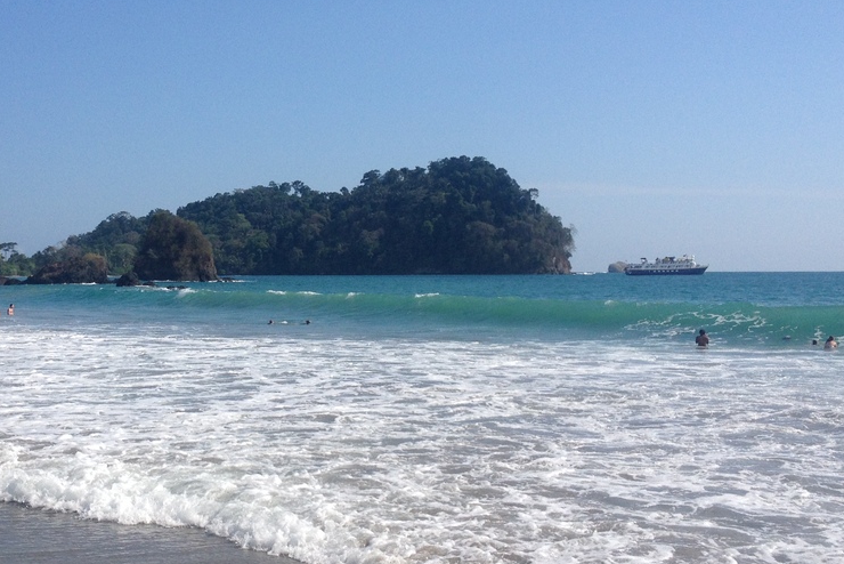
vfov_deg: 23.0
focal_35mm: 59
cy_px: 252
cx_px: 300
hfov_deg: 33.7
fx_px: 1384
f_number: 2.4
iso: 50
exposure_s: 1/3067
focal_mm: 4.28
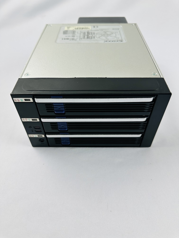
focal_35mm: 24
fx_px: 165
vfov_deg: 71.6
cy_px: 119
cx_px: 90
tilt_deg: -47.1
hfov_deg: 56.8
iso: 100
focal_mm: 6.86
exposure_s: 1/120
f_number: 1.78
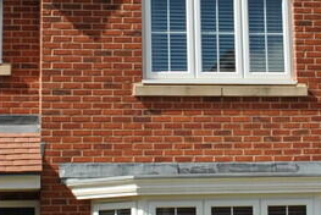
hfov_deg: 19.4
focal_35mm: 105
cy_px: 76
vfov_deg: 13.1
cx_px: 181
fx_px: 937
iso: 100
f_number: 10
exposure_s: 1/200
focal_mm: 18
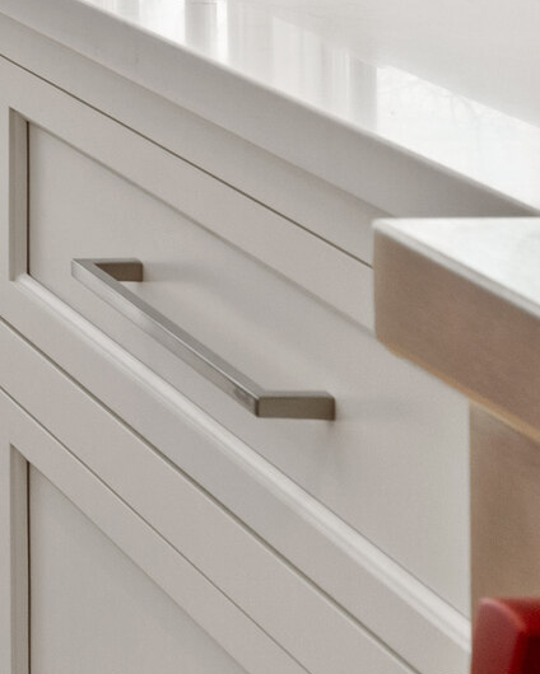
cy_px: -523
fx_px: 2717
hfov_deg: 9.5
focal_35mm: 136
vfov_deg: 12.9
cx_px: -948
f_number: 8
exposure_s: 1/40
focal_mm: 25
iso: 320
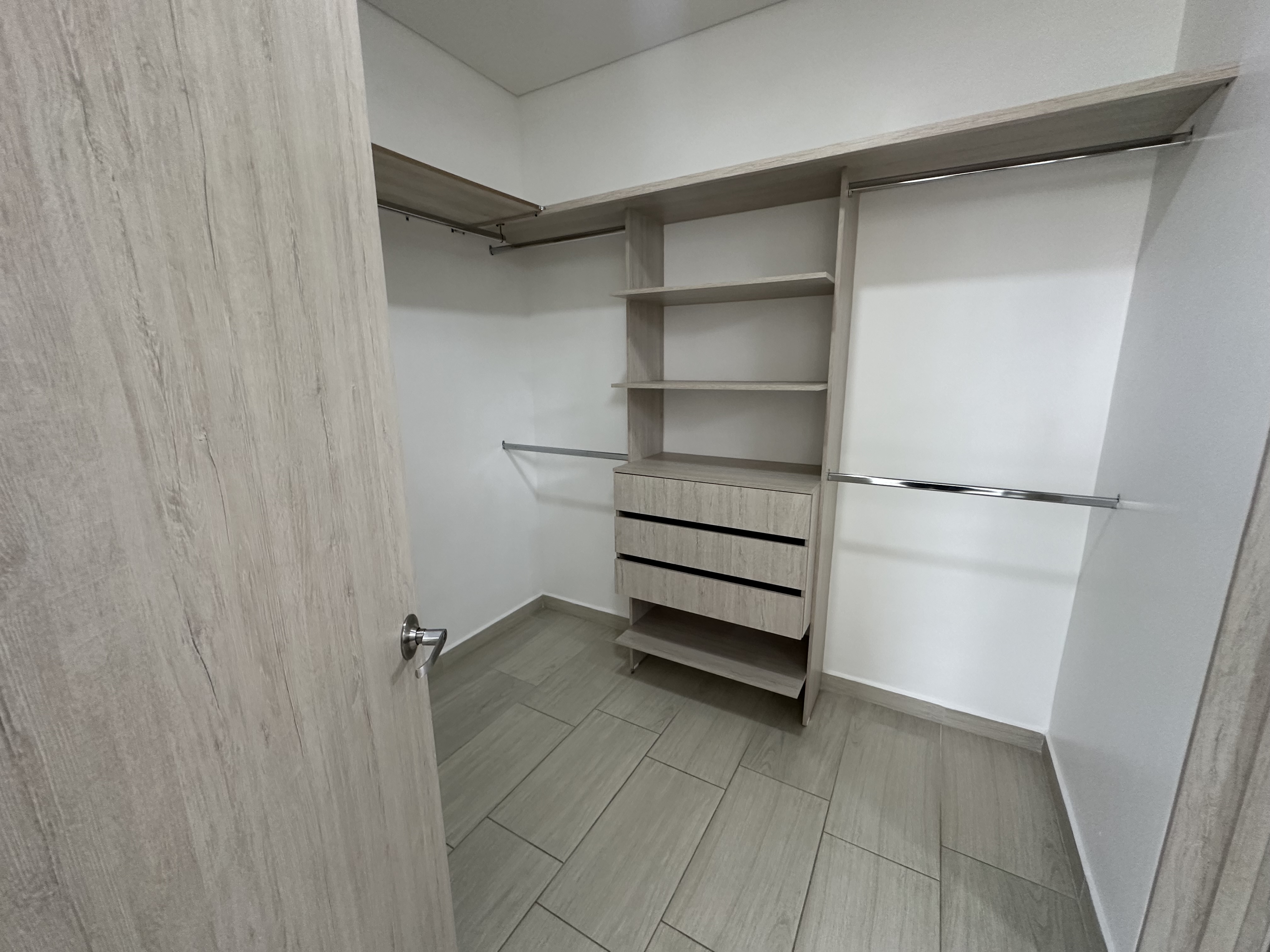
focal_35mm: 14
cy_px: 476
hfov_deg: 102.1
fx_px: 514
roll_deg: +0.2
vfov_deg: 85.7
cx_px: 635
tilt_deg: -11.8
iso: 320
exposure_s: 1/99
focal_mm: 2.22
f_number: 2.2
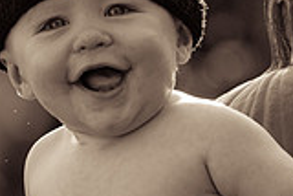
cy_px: 169
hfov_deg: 3.0
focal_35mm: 679
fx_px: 5530
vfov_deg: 2.0
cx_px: 322
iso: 250
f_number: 2.8
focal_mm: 125
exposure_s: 1/1000
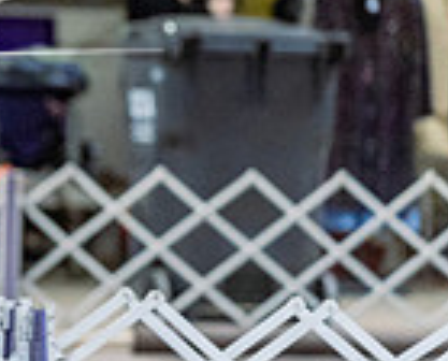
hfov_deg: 3.6
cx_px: -403
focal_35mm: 535
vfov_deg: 2.9
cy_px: 224
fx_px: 7114
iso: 6400
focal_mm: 137
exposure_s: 1/400
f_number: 4
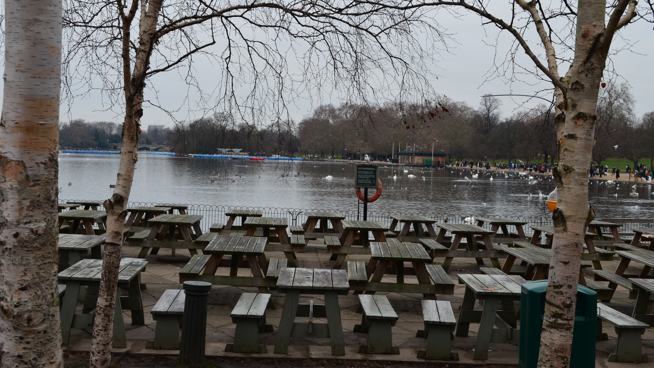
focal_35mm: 51
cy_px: 174
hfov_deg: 40.6
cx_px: 329
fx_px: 884
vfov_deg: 23.5
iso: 400
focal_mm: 32
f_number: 10
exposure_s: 1/50
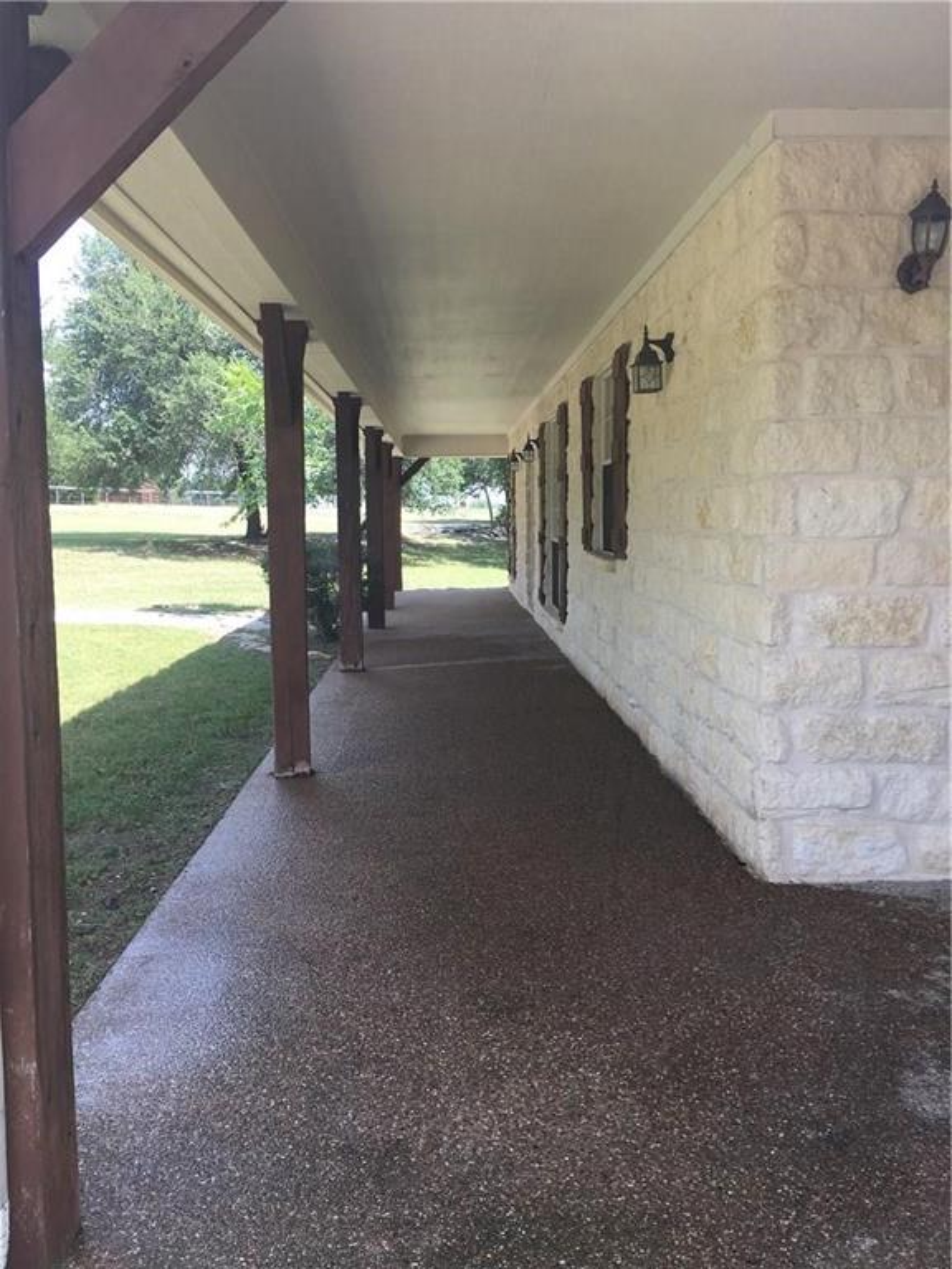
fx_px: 1063
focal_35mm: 29
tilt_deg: -5.6
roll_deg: +0.1
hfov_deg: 48.2
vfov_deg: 61.7
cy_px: 634
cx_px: 476
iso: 25
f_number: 2.2
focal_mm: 4.15
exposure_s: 1/297
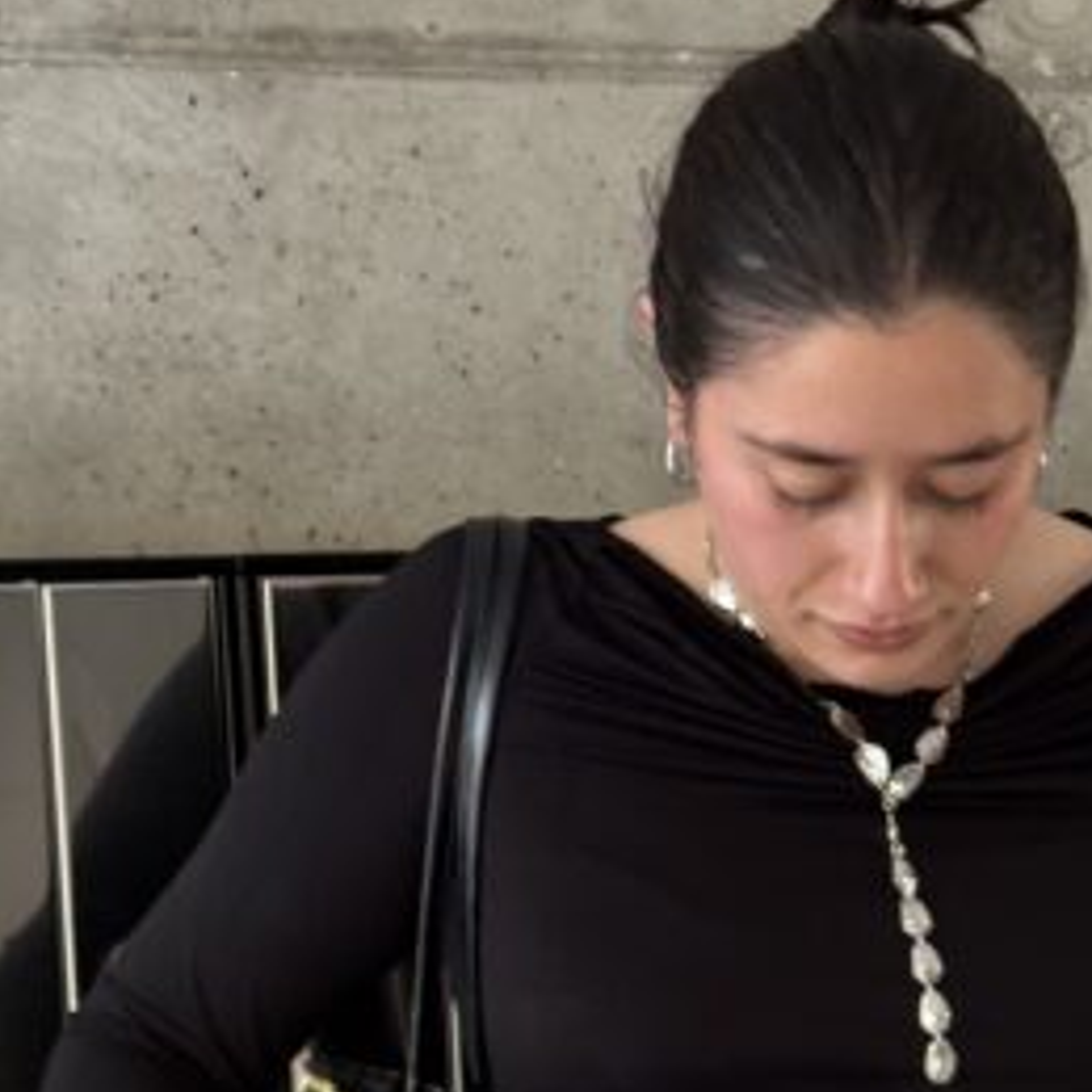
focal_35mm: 94
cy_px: 914
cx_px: 905
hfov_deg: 18.3
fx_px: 3355
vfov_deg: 18.3
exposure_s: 1/60
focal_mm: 6.76
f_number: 1.78
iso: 125
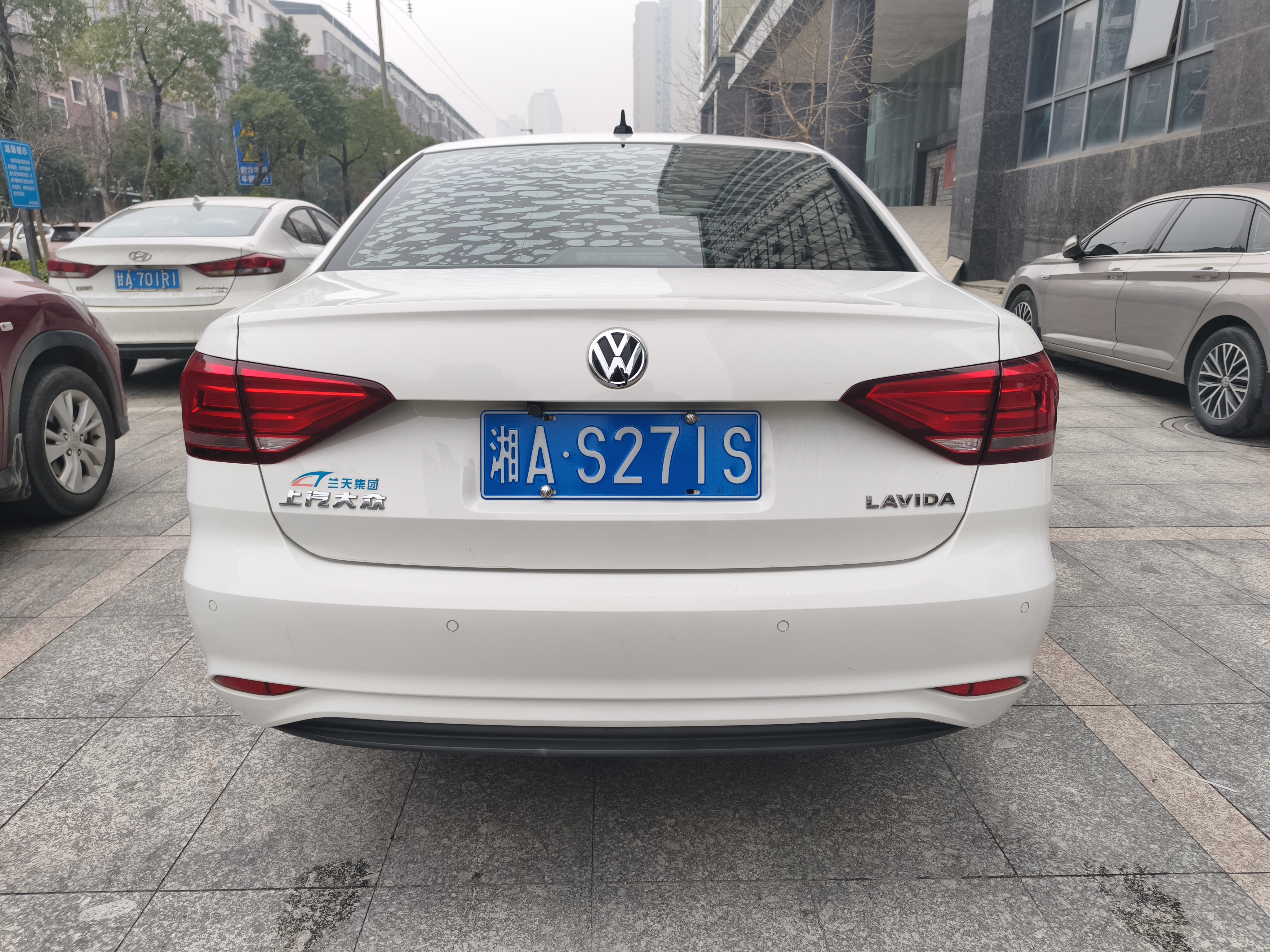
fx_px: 844
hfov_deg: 73.9
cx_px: 635
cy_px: 476
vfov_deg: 58.9
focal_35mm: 23
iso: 50
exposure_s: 1/240
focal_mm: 5.56
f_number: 1.88
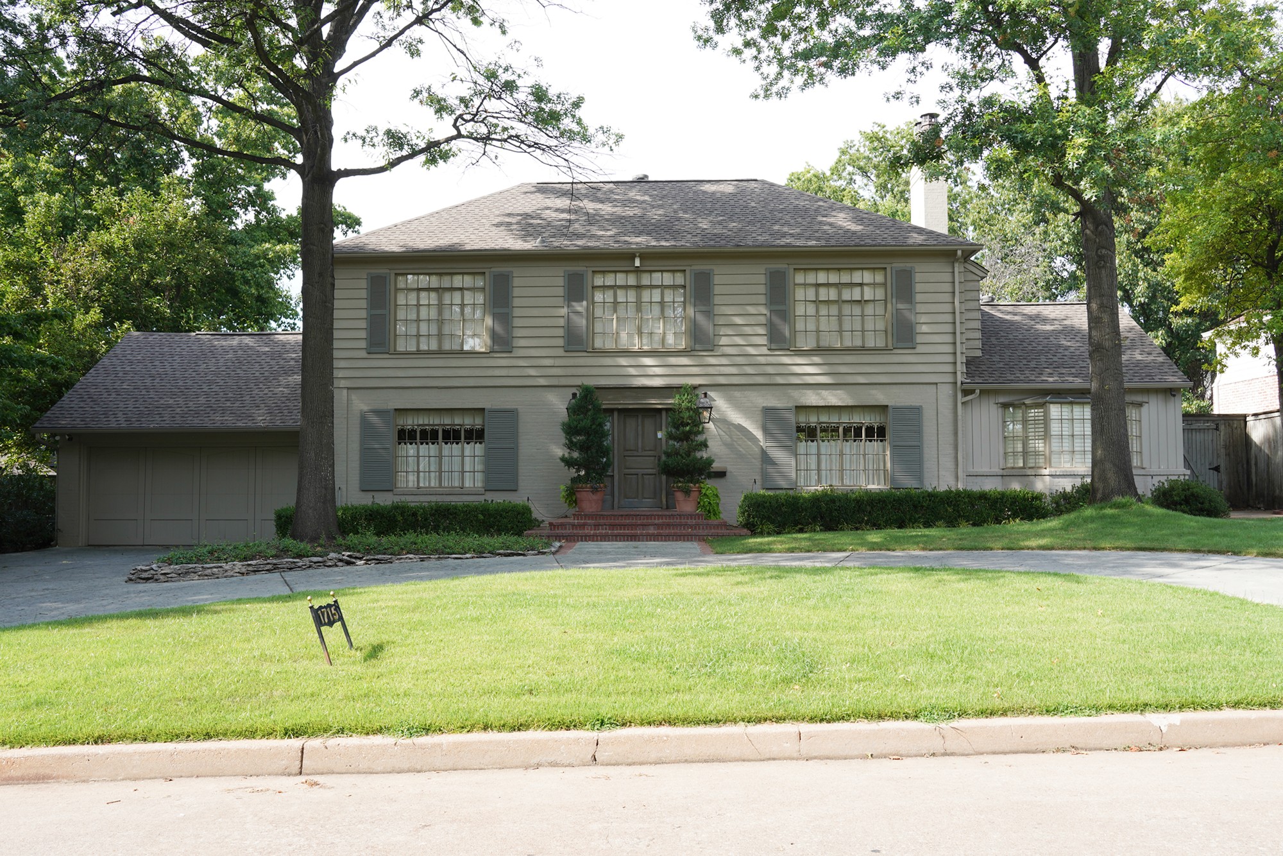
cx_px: 642
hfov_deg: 60.3
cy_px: 428
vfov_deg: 42.3
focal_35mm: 31
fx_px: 1105
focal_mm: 31
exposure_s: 1/100
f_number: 10
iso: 200
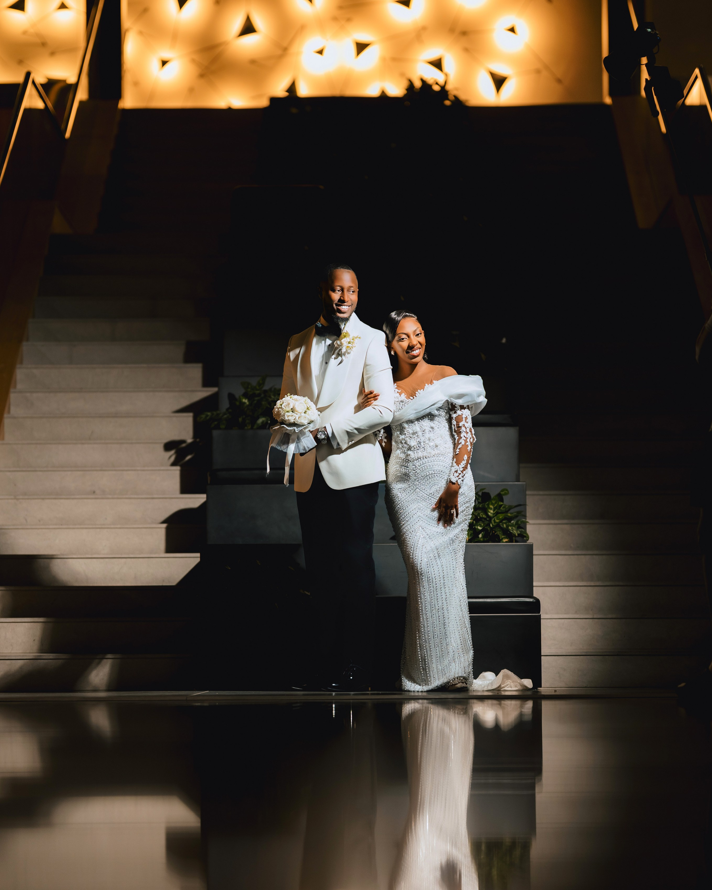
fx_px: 3135
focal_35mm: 119
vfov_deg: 16.2
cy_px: 496
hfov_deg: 13.0
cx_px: 358
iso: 320
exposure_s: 1/100
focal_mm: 105
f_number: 1.4
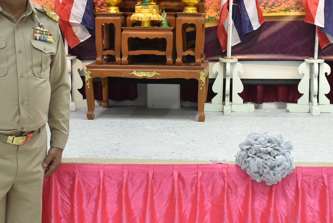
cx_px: 194
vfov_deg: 16.7
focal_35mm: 81
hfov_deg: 25.0
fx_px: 749
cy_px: 46
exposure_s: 1/60
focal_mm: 20
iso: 640
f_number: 5
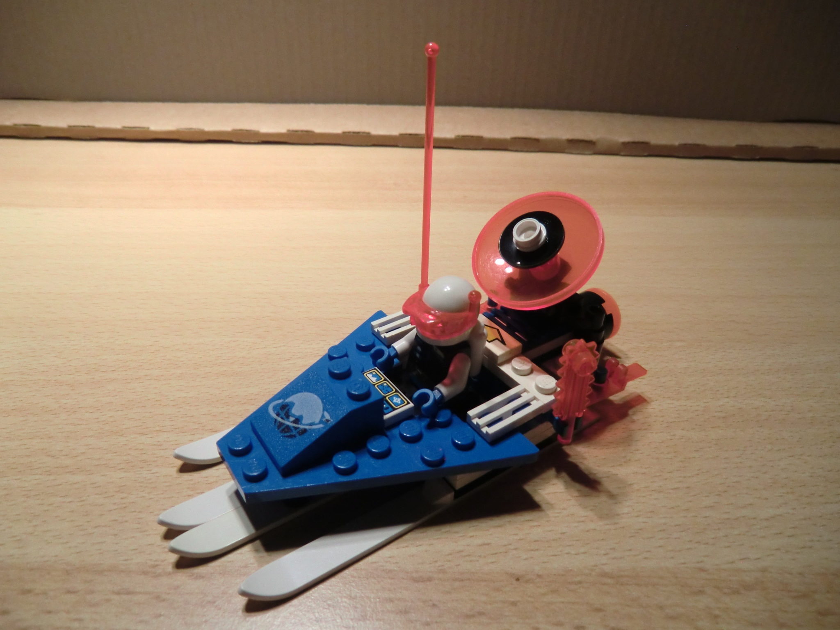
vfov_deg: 56.8
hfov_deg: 71.6
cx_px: 420
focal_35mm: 24
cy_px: 315
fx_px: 582
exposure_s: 1/60
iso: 250
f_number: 3.2
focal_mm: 4.3
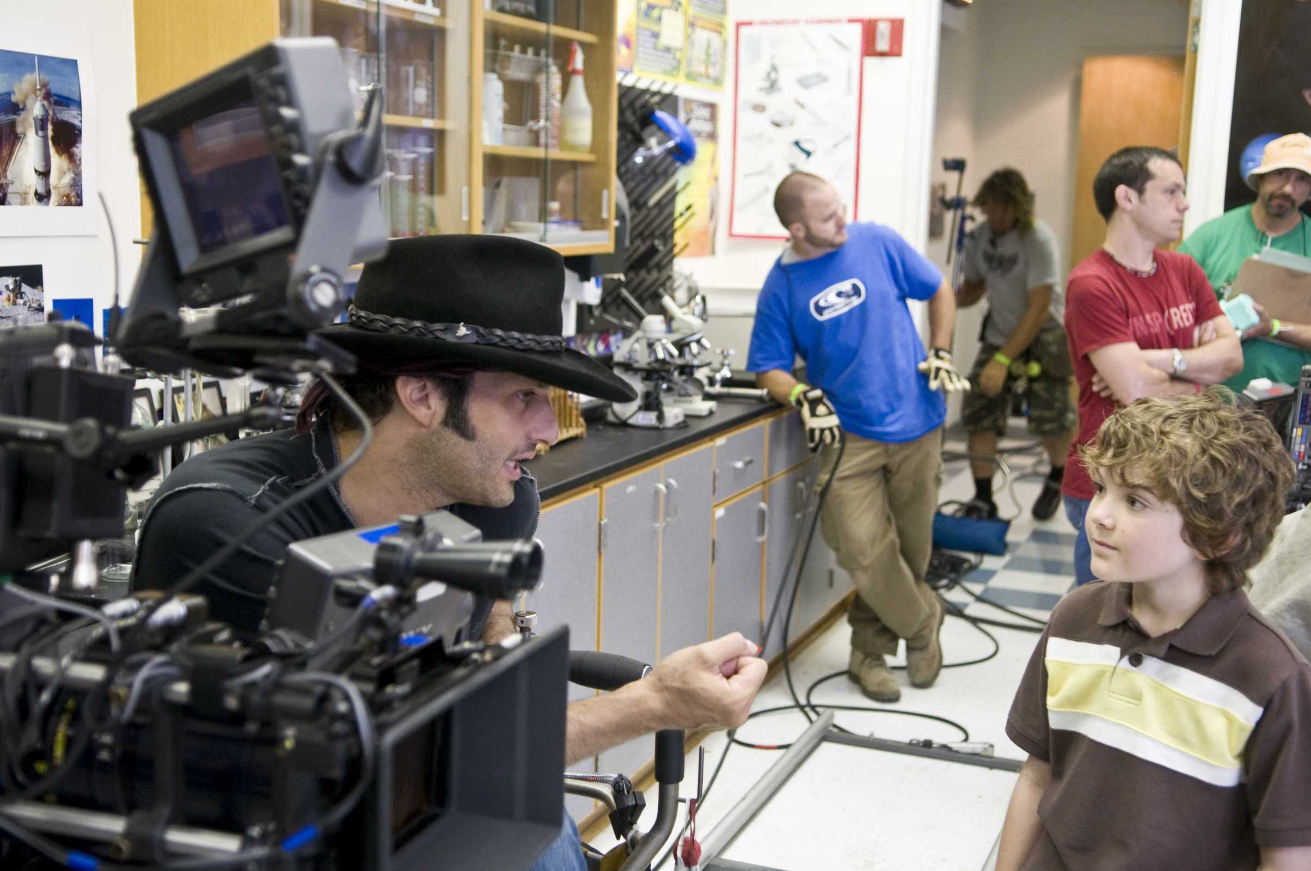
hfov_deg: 43.6
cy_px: 436
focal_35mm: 45
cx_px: 656
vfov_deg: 29.8
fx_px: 1637
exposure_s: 1/100
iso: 500
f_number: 2.8
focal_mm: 30
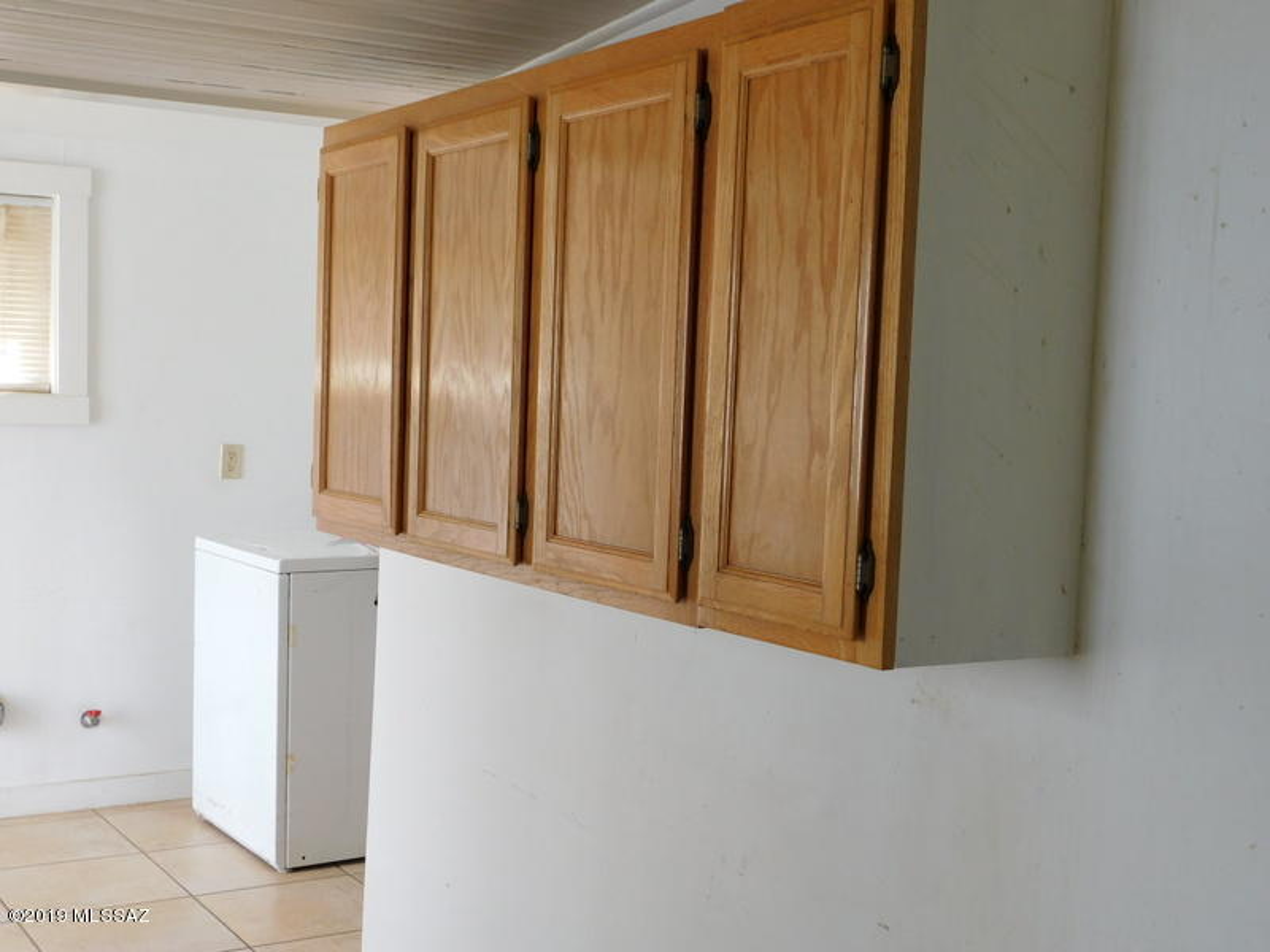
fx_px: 1651
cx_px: 635
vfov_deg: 32.2
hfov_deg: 42.1
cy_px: 476
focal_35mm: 45
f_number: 3.7
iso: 125
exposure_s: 1/50
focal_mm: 8
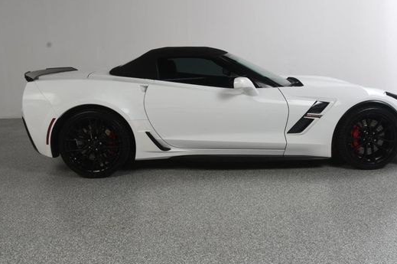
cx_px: 216
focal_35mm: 37
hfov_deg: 51.9
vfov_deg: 35.8
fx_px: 408
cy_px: 118
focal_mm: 20
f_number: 11
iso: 100
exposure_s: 1/160
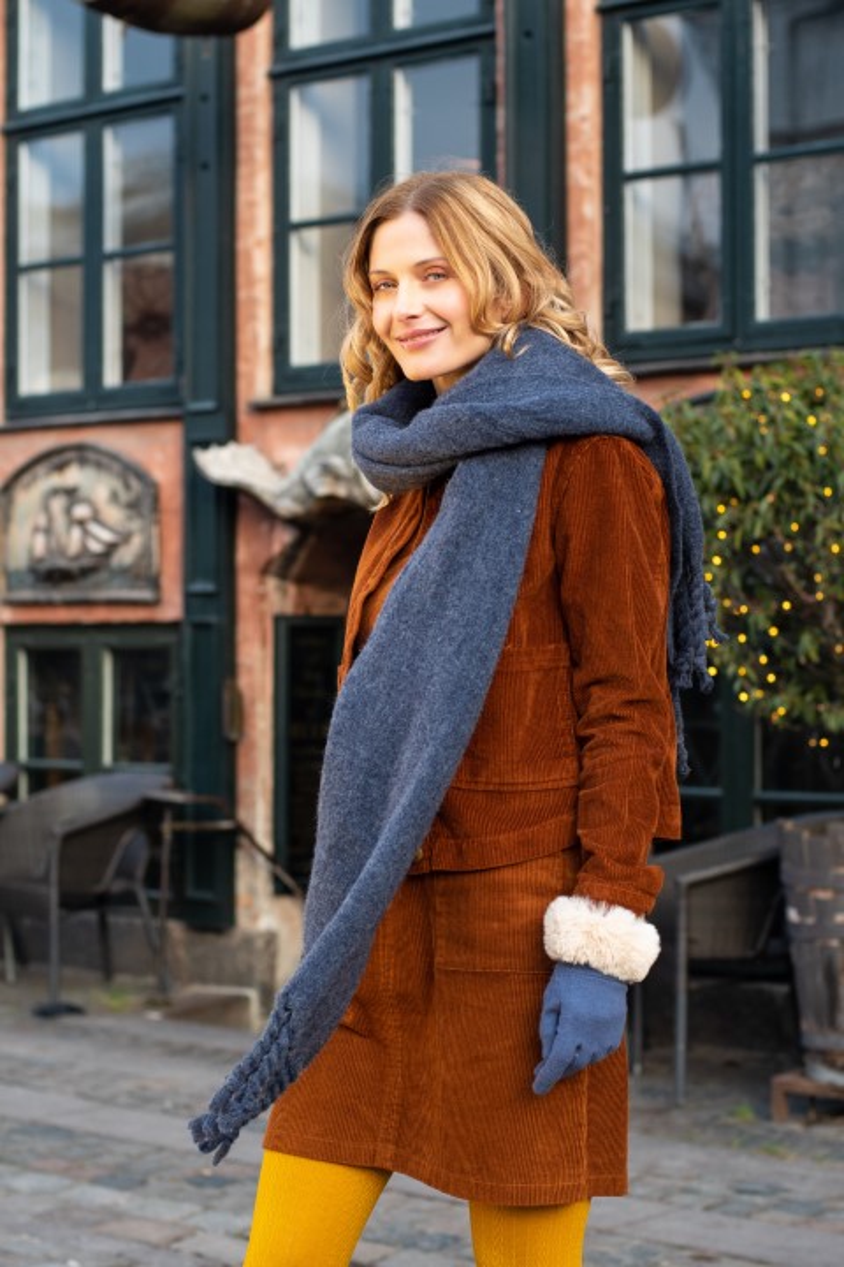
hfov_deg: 18.2
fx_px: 2637
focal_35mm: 75
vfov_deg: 27.0
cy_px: 634
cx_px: 422
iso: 400
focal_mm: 50
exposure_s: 1/320
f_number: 3.5
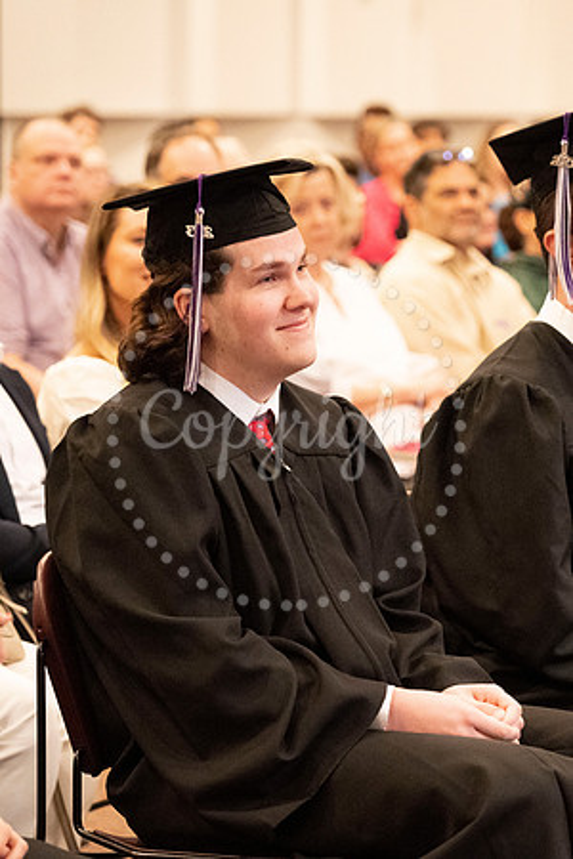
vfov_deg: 11.4
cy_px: 430
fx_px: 4297
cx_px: 457
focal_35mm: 180
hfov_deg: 7.6
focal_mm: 120
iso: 8000
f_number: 4
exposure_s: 1/80
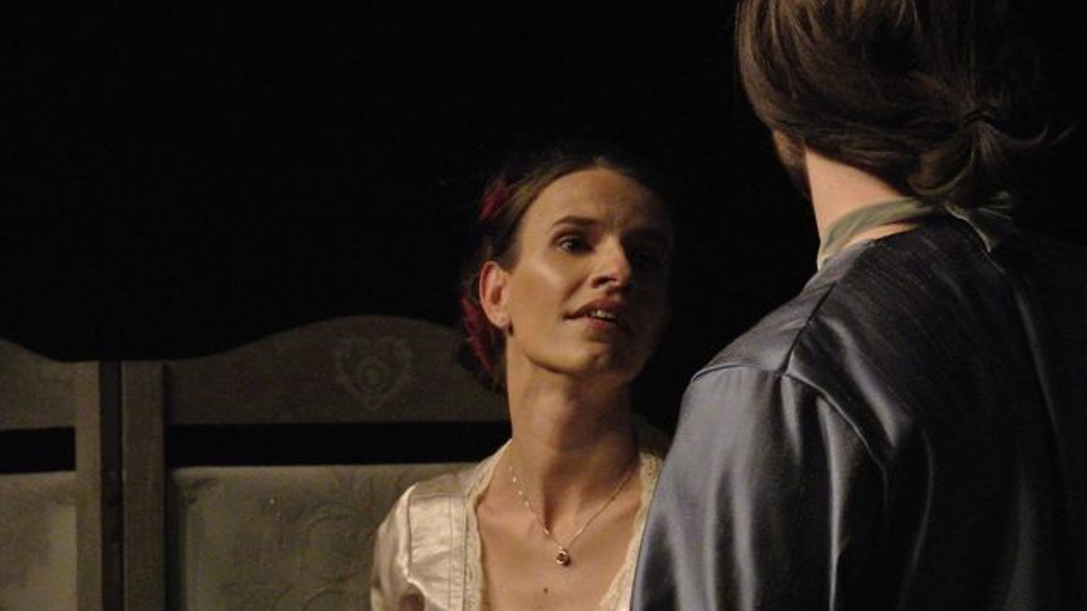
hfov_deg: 5.5
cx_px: 514
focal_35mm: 391
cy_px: 417
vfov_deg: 3.1
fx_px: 11267
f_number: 10
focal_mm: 110
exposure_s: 1/125
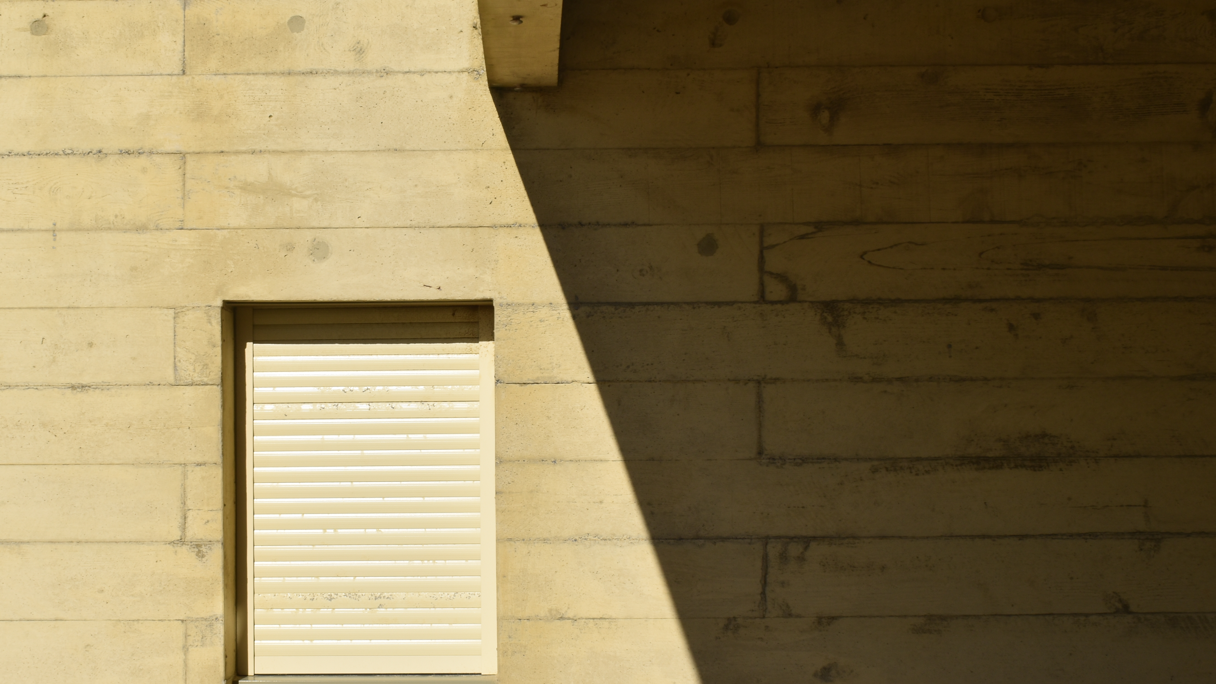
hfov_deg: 33.9
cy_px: 403
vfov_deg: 19.5
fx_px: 1990
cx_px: 515
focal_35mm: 62
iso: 100
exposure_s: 1/200
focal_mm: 29
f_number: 16
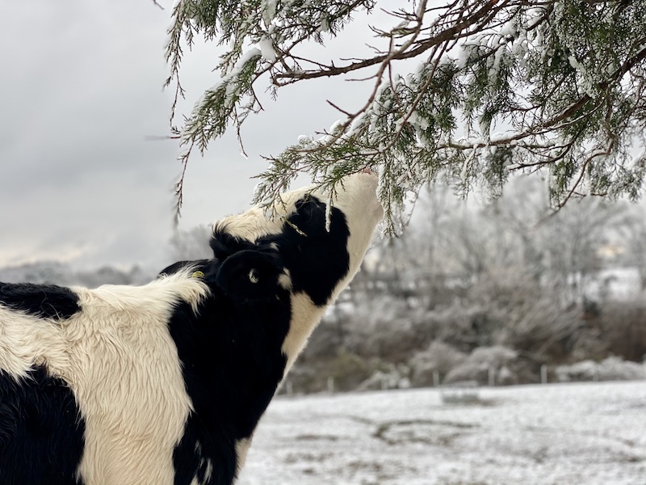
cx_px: 323
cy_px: 242
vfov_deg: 28.0
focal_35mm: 52
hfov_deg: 36.8
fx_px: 970
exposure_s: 1/213
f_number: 2
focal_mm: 6
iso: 20
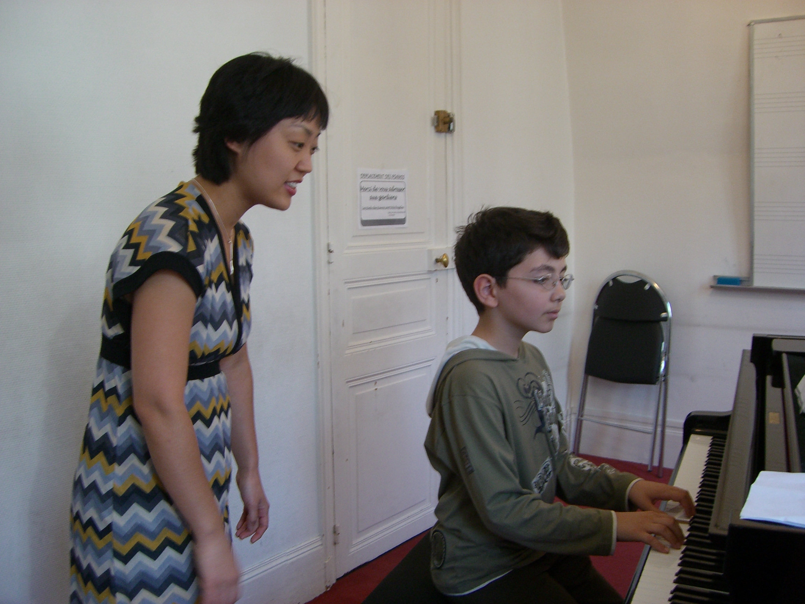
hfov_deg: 49.0
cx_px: 402
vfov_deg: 37.7
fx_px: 884
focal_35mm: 38
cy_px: 302
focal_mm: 6.2
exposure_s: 1/40
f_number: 2.7
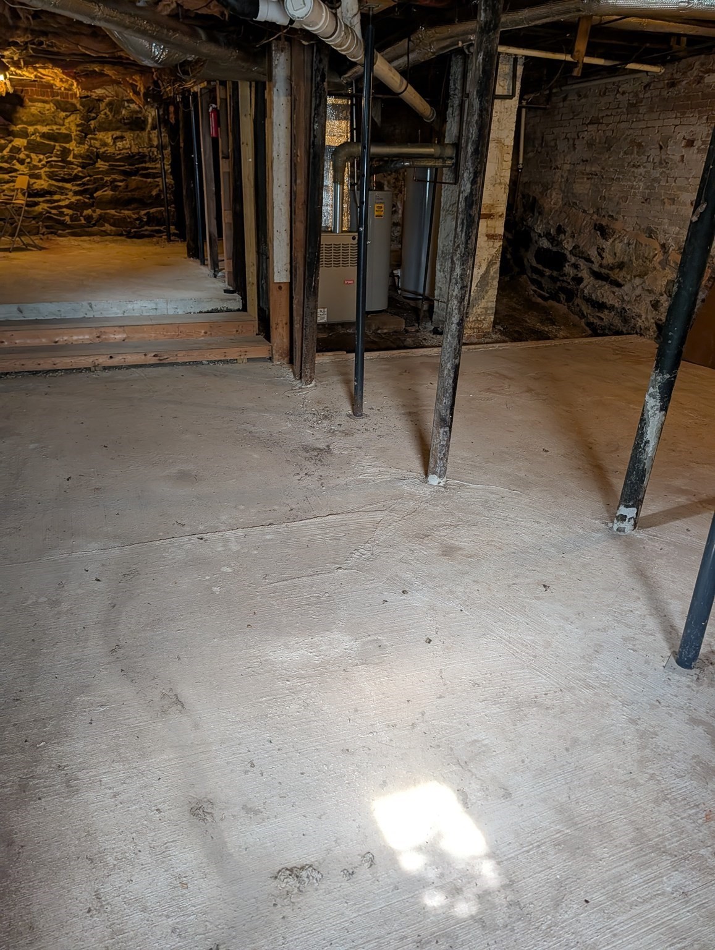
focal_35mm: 24
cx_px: 358
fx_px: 659
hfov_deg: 56.9
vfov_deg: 71.5
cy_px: 475
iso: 233
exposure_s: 1/60
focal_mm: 6.9
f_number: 1.68
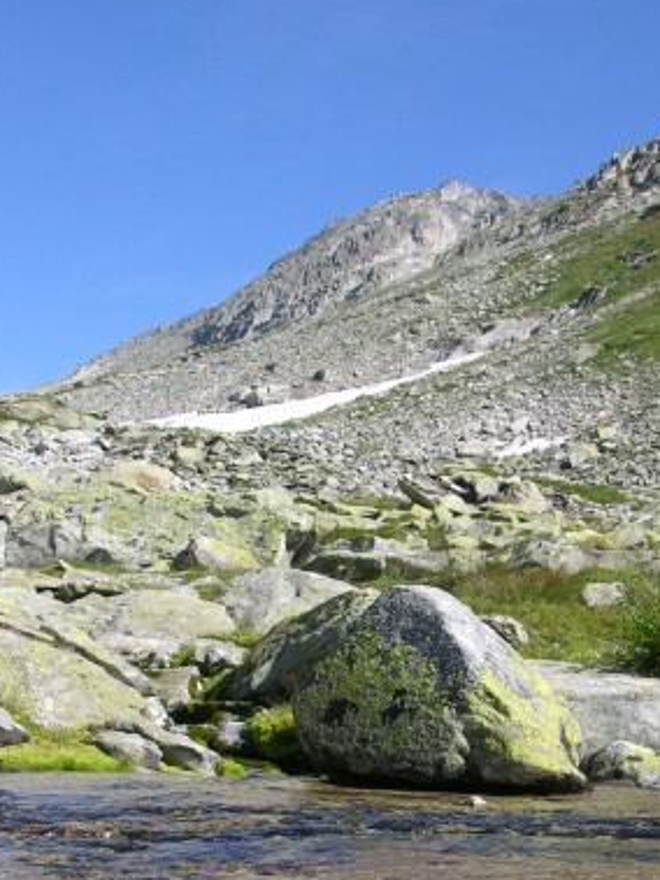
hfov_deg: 20.7
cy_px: 745
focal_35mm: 71
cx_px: 374
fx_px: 1806
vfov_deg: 26.7
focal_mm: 8.9
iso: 50
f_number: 5.6
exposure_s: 1/215
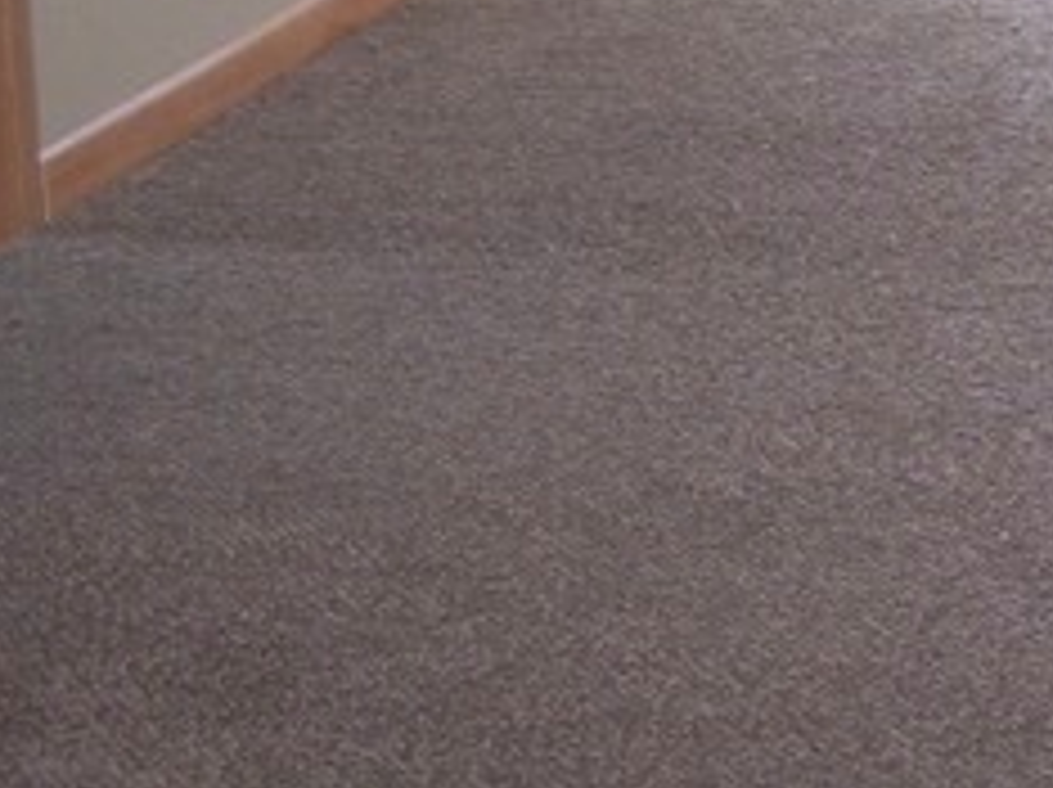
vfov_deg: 13.6
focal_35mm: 104
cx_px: 1197
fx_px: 3160
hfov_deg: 18.1
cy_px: -288
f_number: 2.8
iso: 80
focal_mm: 6.3
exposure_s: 1/60
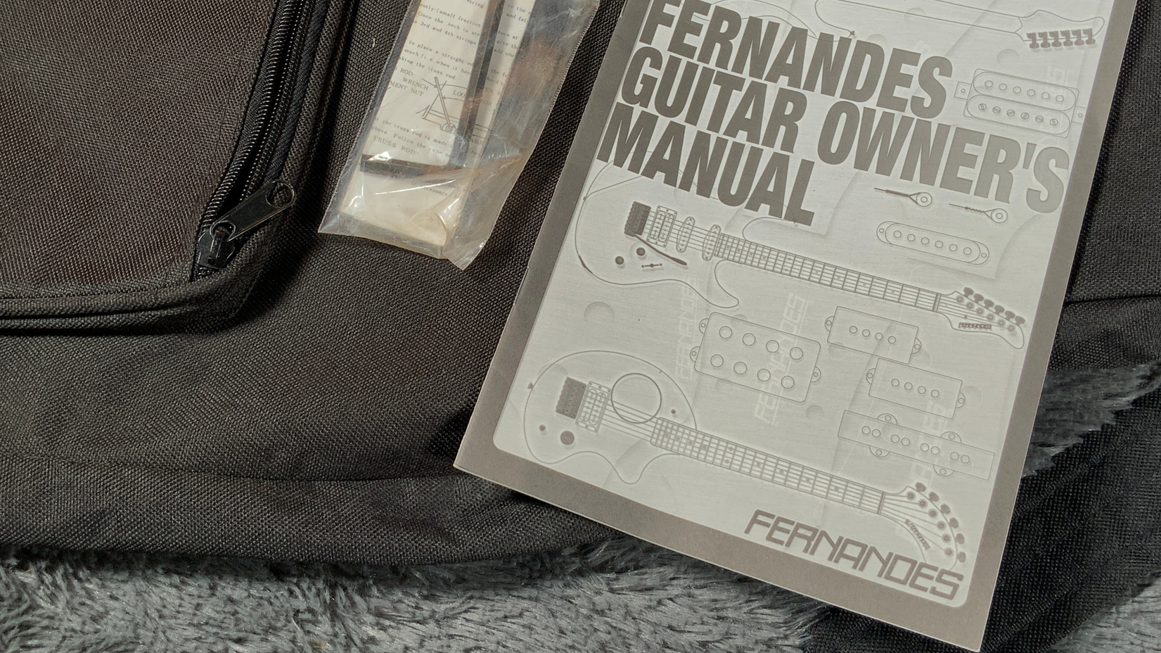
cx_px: 518
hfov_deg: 42.0
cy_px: 195
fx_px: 1508
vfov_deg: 24.2
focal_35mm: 49
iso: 20
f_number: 1.8
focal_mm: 3
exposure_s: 1/104
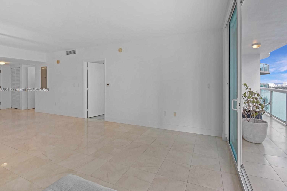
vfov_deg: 73.6
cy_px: 90
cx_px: 140
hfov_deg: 96.7
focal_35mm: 16
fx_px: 128
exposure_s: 1/60
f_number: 8
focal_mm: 10
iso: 400
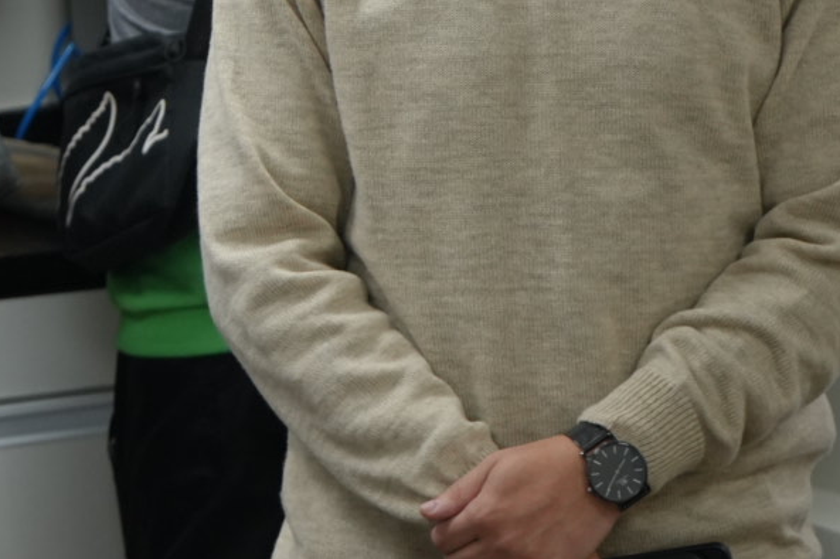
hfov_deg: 10.7
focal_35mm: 191
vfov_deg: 7.1
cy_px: -200
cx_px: -51
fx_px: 4455
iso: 1600
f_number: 5.6
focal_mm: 70
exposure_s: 1/160
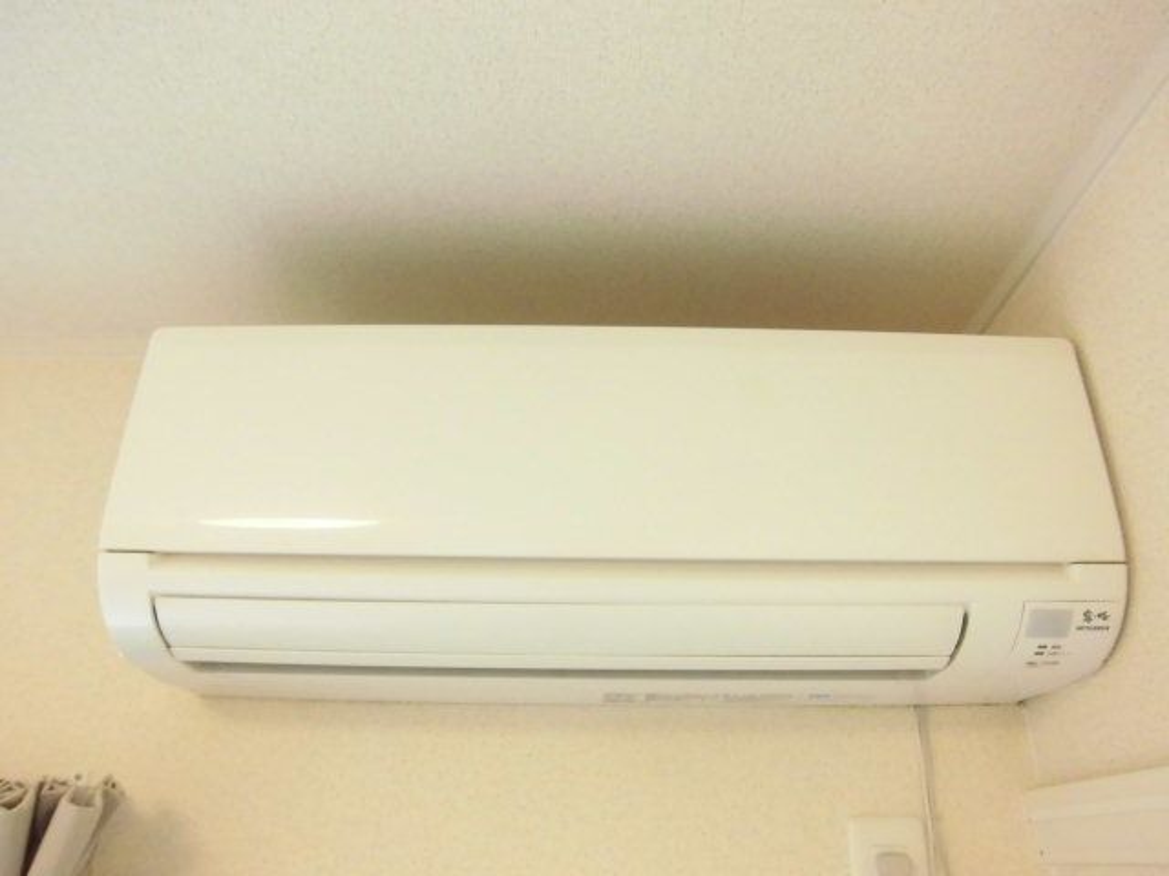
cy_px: 438
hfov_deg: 67.3
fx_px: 878
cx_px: 584
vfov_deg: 53.1
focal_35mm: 26
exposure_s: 1/60
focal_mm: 4.7
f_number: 2.8
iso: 400
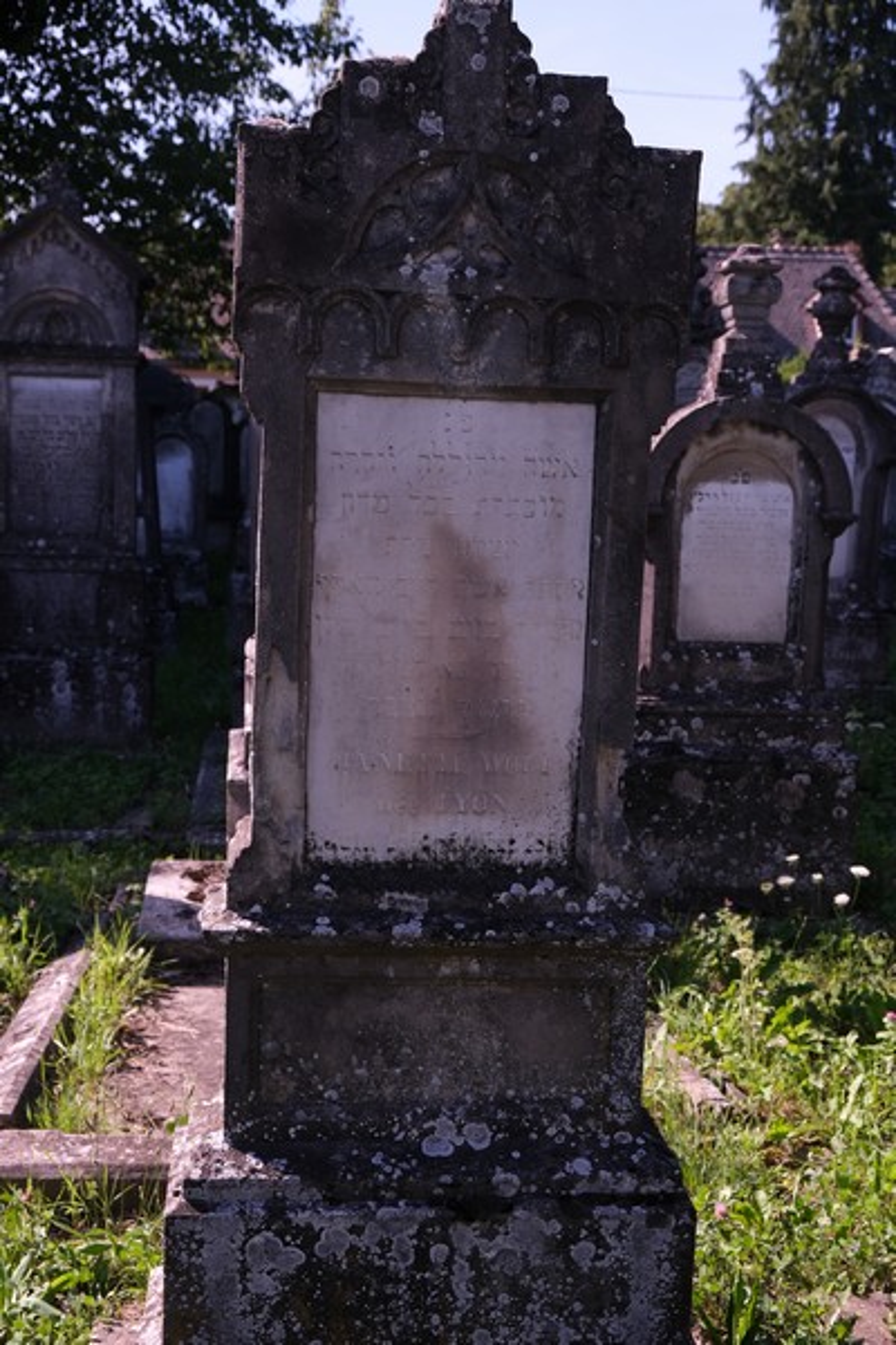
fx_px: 1680
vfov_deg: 43.6
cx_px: 448
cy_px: 672
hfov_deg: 29.9
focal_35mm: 45
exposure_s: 1/850
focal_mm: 30.2
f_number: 5.6
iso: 400
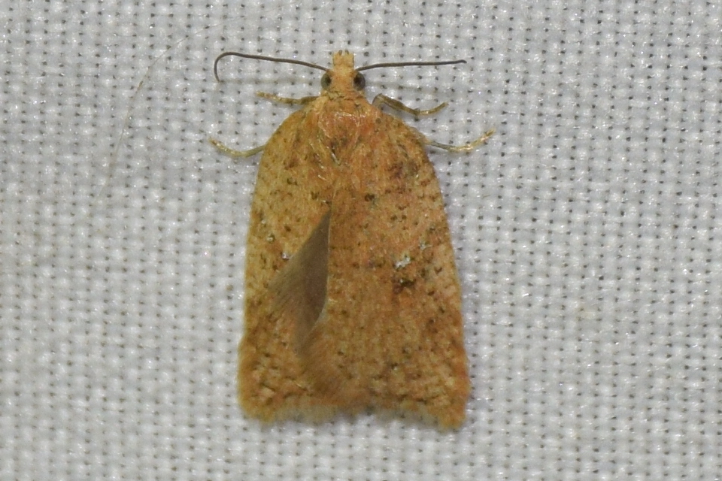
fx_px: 4211
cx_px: 361
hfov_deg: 9.8
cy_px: 240
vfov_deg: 6.5
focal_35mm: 210
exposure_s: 1/160
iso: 400
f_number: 10
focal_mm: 140
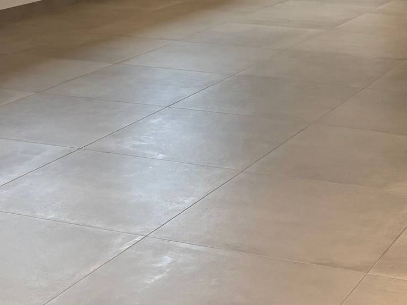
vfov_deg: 15.1
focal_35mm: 90
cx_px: 252
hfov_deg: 21.7
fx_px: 1058
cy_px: -158
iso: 125
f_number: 1.6
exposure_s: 1/92
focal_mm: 5.96
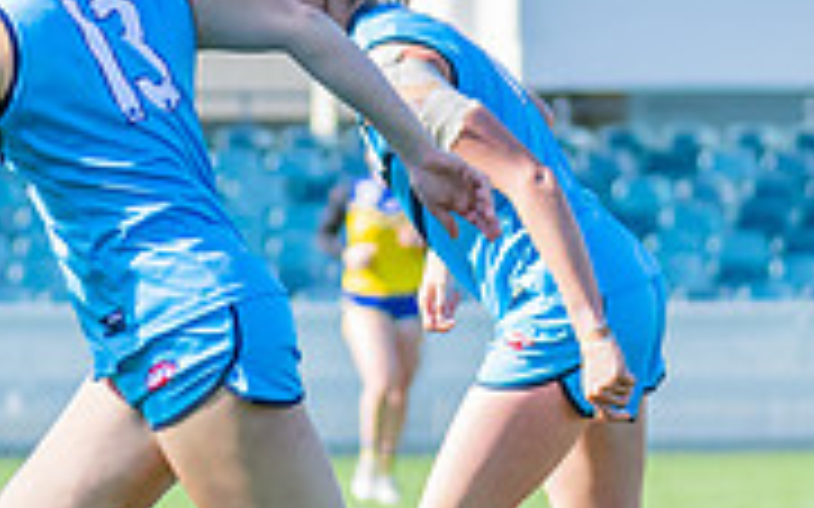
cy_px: 453
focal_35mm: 804
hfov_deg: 2.6
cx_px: -601
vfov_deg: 1.6
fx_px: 17831
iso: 800
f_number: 5.6
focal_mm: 170
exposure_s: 1/1250
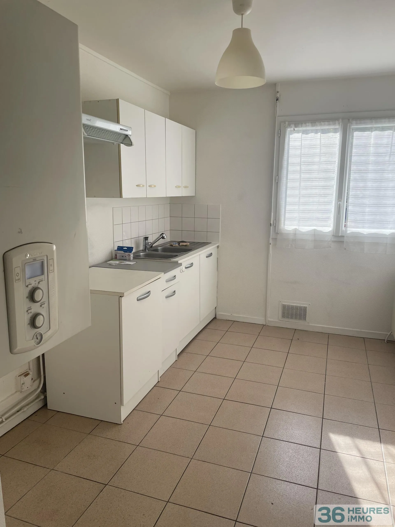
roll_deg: -1.1
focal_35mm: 26
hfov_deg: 53.1
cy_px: 264
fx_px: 396
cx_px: 198
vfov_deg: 67.3
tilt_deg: -10.6
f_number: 1.6
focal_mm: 4.2
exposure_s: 1/483
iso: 32
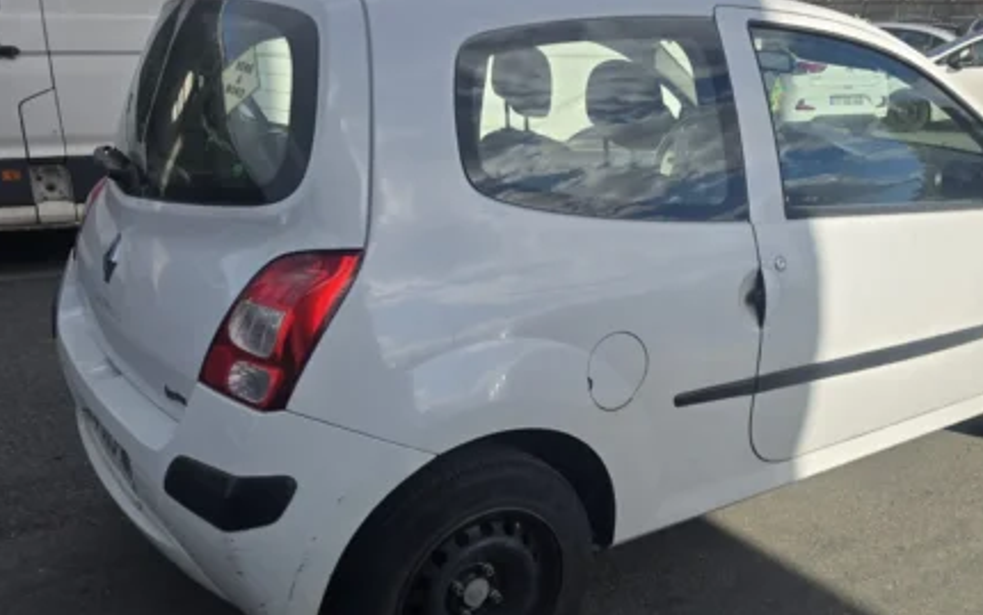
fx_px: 911
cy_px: 354
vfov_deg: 37.2
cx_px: 606
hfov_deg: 56.1
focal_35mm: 34
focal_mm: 6.3
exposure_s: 1/965
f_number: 1.7
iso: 12
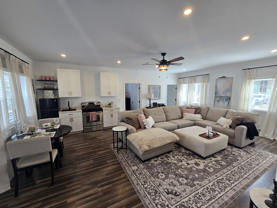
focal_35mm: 13
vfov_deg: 89.9
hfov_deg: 106.2
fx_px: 104
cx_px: 138
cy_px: 104
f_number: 2.2
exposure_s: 1/60
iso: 64
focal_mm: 2.2
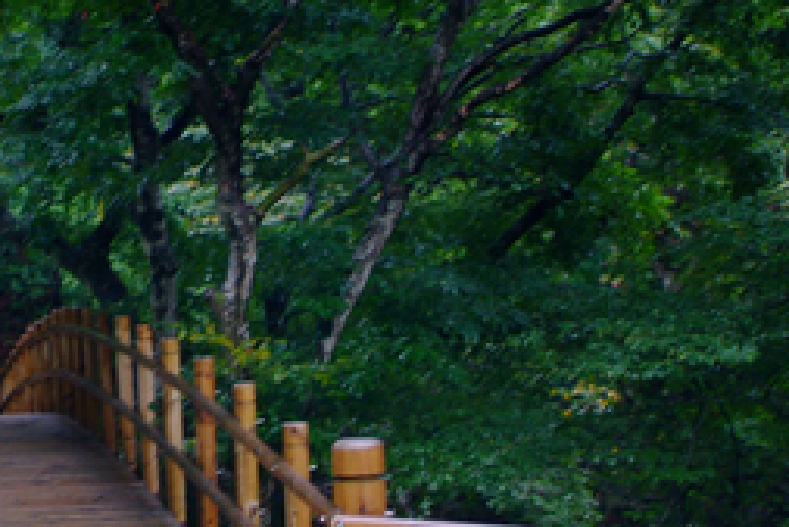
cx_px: 239
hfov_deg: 24.3
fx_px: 1820
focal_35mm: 83
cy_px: 443
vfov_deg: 16.3
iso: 200
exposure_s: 1/20
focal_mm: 20
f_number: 2.8
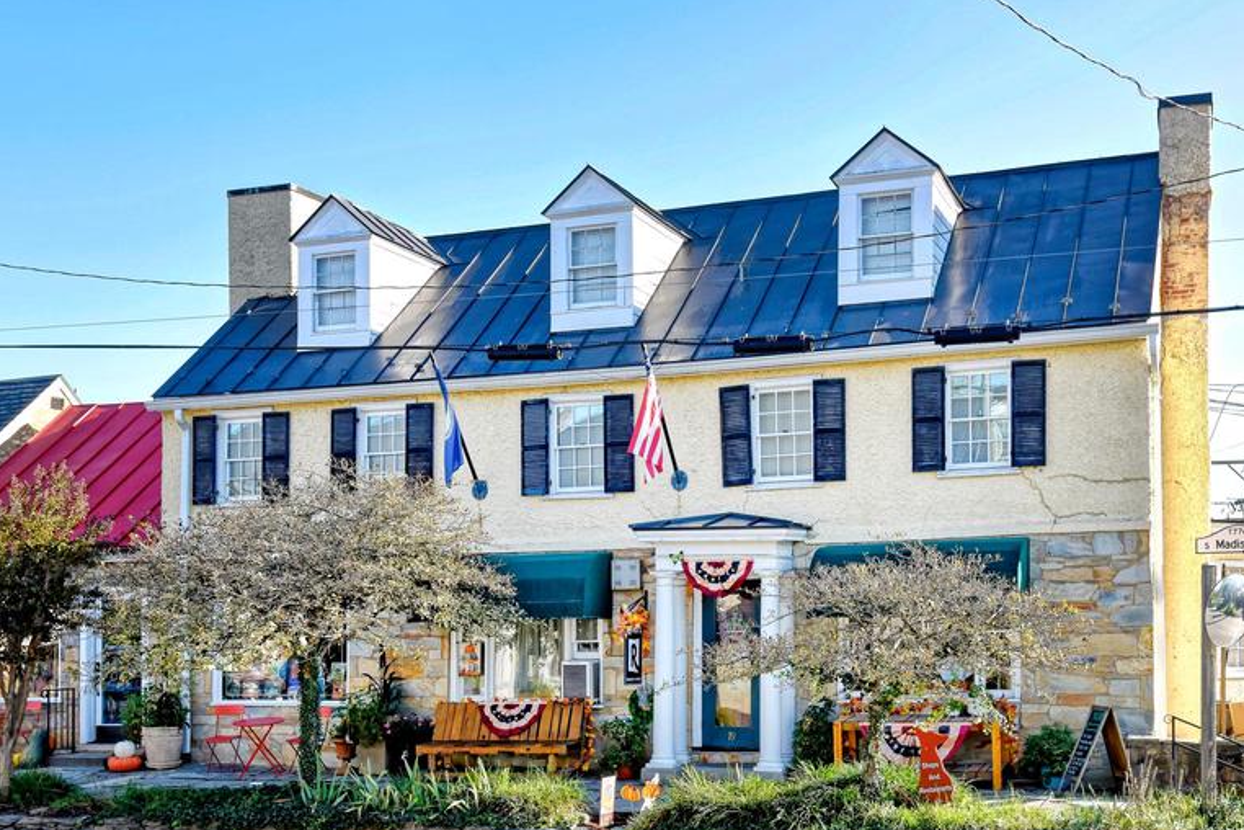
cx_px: 676
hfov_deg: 45.4
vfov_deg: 31.0
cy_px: 524
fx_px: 1486
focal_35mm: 43
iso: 320
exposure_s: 1/250
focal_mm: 32
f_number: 7.1
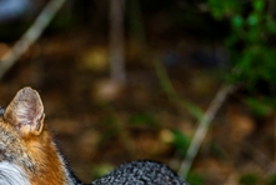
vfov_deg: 2.3
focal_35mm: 596
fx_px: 4575
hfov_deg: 3.5
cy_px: 249
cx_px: -25
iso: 500
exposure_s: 1/160
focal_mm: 220
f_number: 4
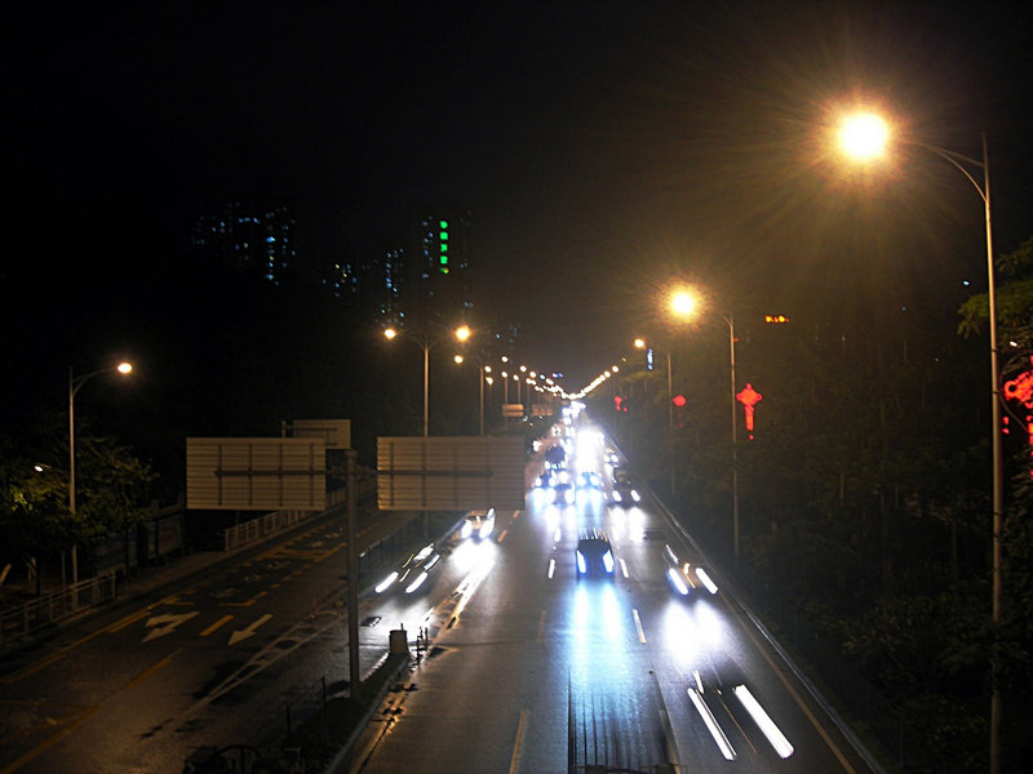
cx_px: 516
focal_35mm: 38
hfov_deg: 49.0
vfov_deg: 37.7
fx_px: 1134
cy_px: 387
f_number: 2.8
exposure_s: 1/3.2
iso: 64
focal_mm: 7.8
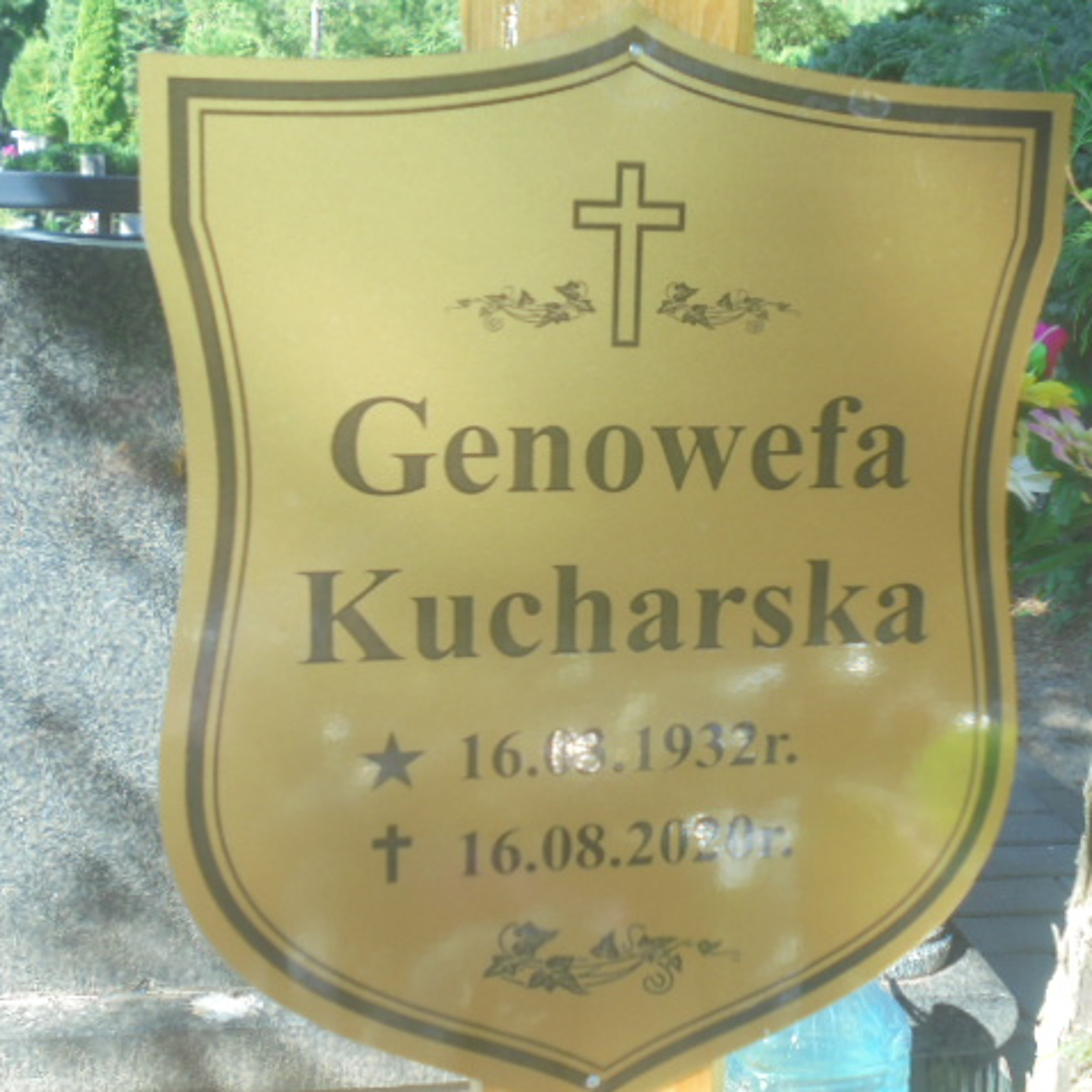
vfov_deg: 33.4
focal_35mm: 51
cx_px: 659
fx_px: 1820
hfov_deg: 33.3
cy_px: 547
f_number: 4.5
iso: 100
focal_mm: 7.8
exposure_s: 1/60
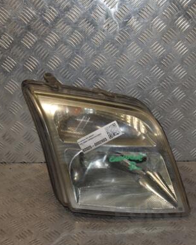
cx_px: 103
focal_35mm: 53
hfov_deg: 28.6
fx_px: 384
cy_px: 126
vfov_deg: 35.3
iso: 800
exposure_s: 1/200
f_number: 9
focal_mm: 24
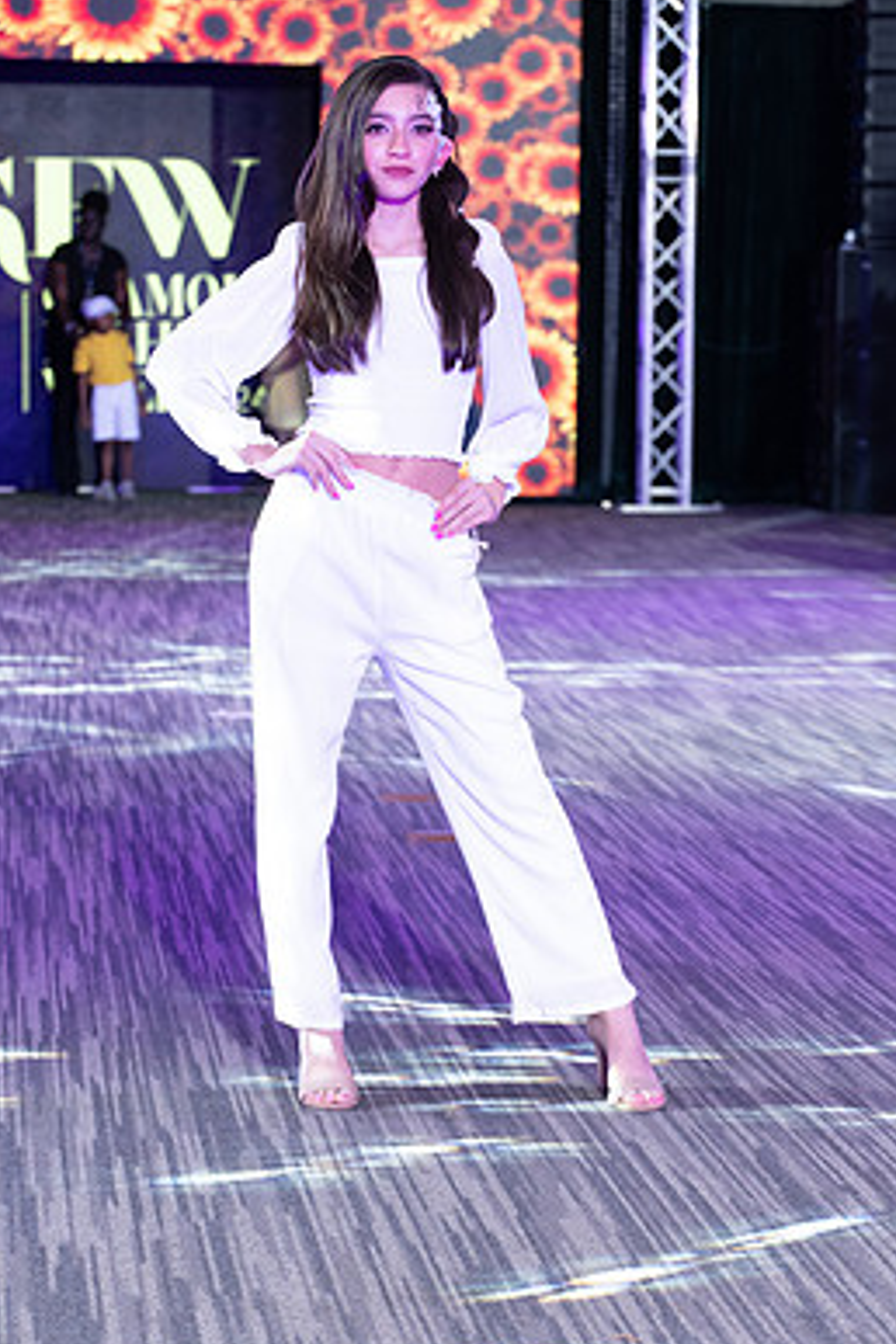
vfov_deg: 16.8
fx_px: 4554
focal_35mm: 122
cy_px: 615
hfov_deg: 11.2
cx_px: 448
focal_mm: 105
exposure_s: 1/160
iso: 1600
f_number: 6.3
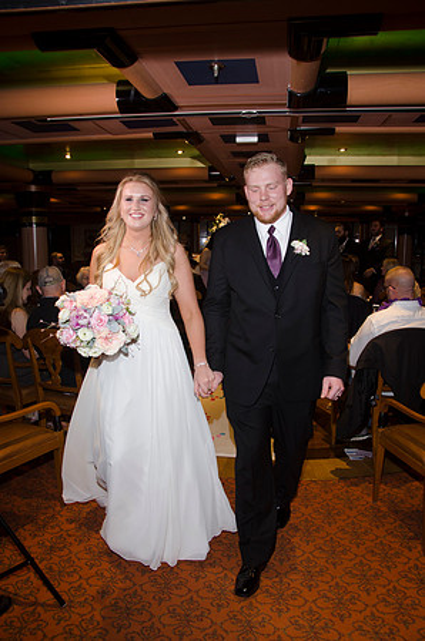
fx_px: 480
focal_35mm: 27
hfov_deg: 47.7
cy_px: 320
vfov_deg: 67.5
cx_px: 212
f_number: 5.6
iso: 400
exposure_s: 1/60
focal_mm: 18
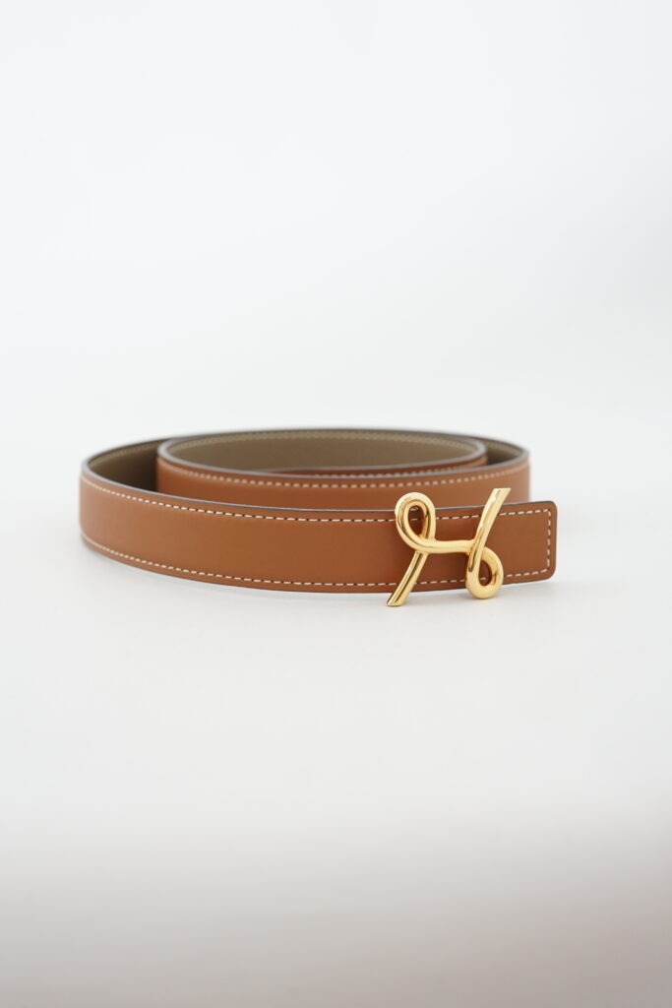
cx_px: 336
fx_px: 1399
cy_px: 504
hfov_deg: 27.0
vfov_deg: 39.6
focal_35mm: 50
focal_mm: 50
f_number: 6.3
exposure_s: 1/13
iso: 640
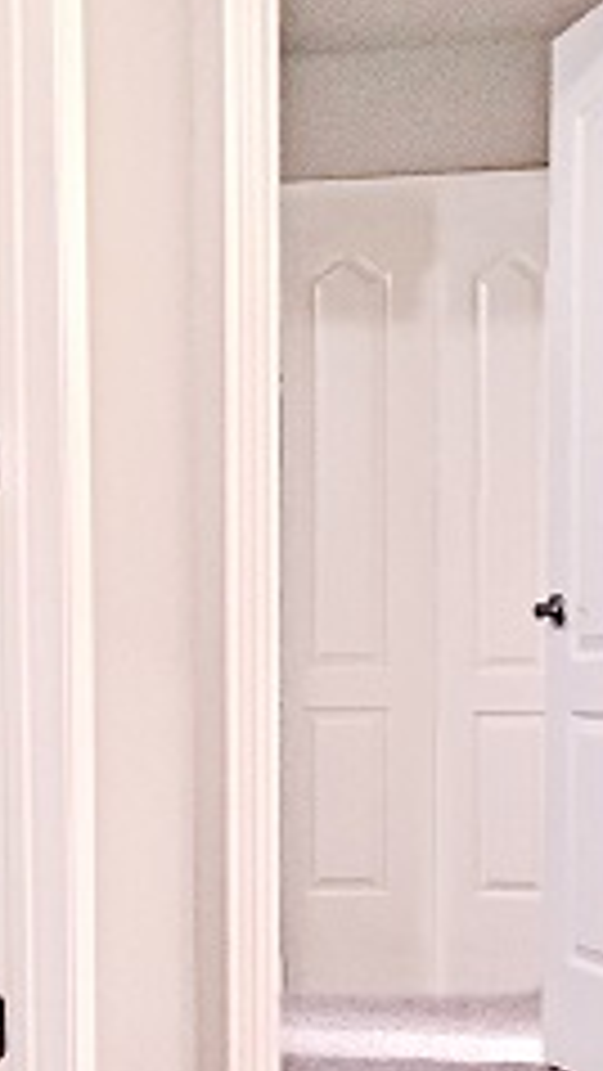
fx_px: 1903
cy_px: 801
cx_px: 378
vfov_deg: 30.9
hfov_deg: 18.0
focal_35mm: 67
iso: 200
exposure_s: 1/15
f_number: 2.2
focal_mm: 4.15
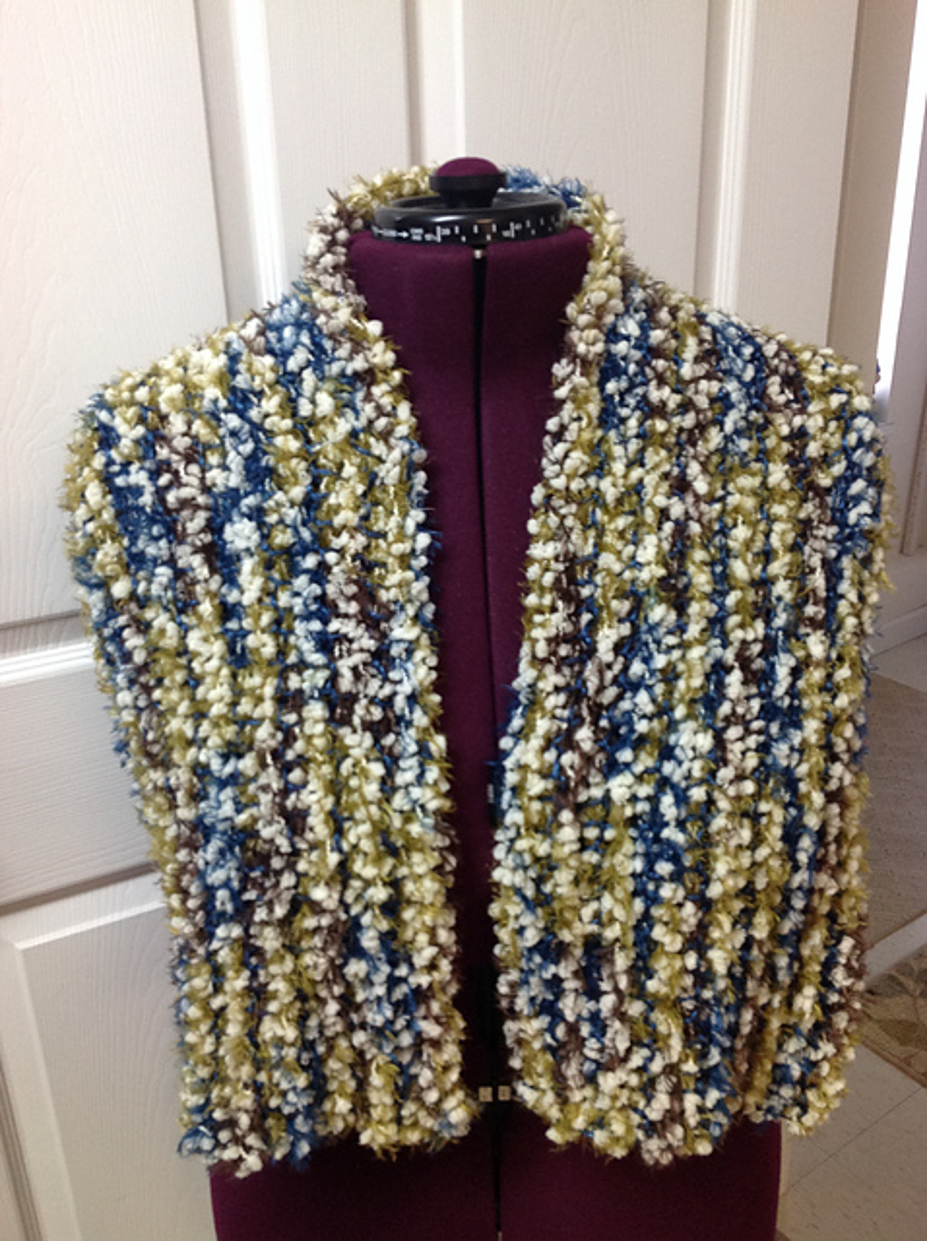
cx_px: 464
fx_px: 1253
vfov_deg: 52.7
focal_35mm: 35
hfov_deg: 40.6
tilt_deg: -22.2
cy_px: 620
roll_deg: +1.3
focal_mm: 4.28
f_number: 2.4
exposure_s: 1/15
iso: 100
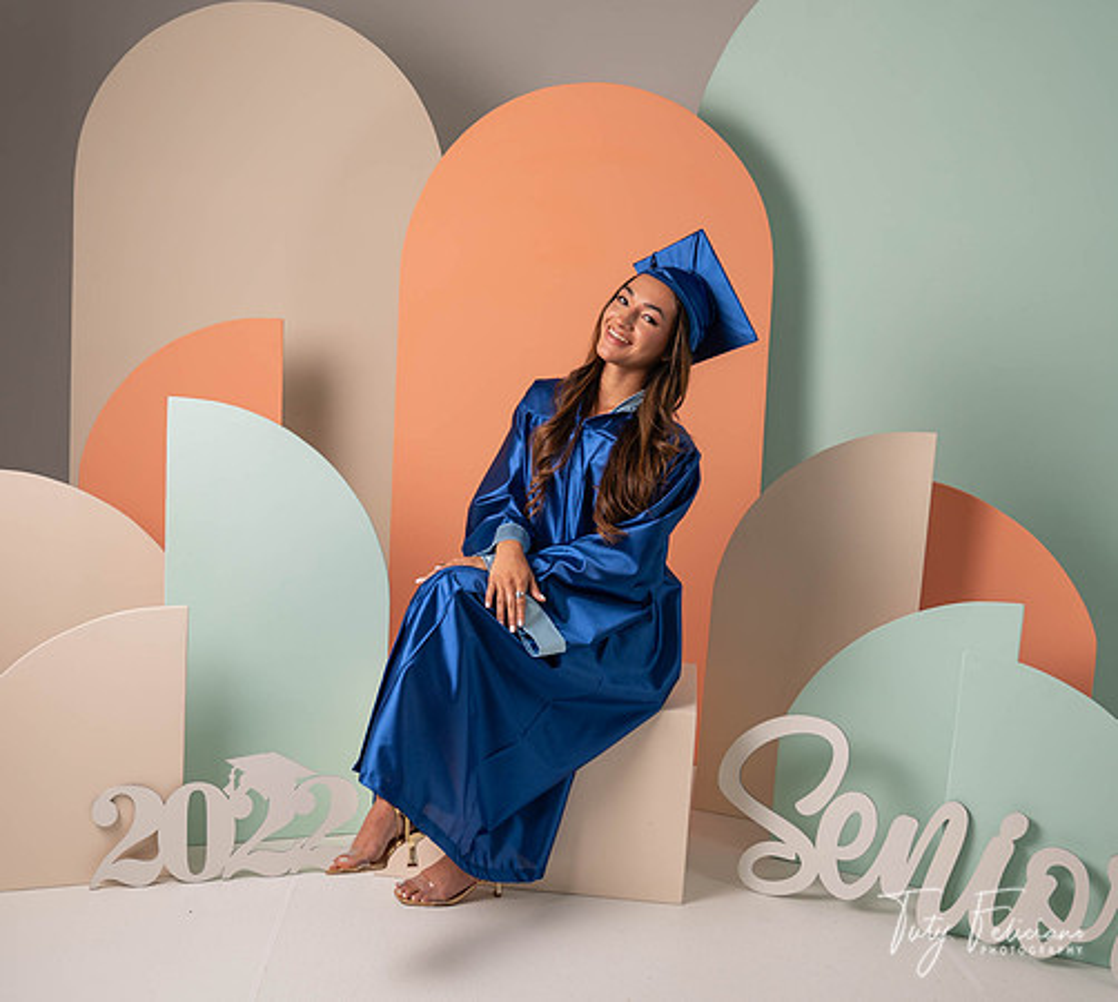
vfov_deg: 40.7
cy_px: 501
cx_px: 552
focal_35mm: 39
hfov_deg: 44.9
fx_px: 1352
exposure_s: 1/125
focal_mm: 31
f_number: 5
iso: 125
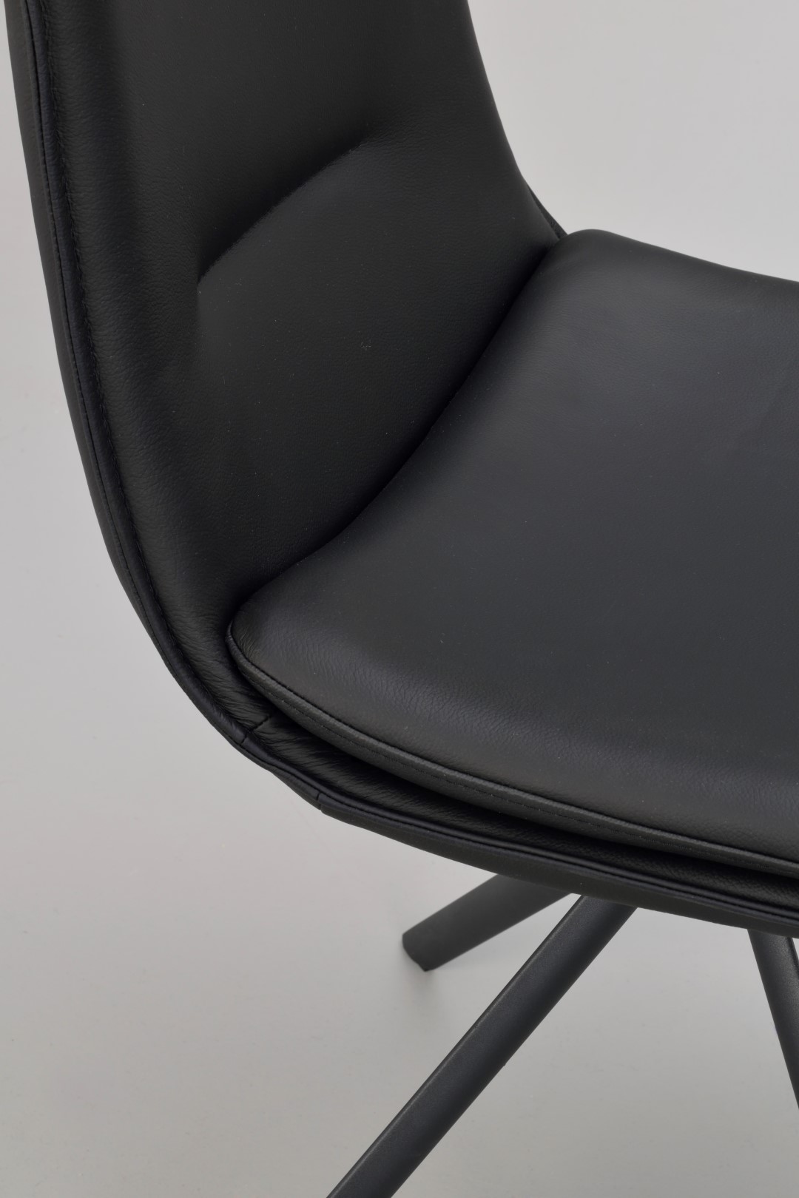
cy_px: 599
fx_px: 2497
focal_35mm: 75
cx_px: 400
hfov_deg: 18.2
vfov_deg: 27.0
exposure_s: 1/160
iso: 100
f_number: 16
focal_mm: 50
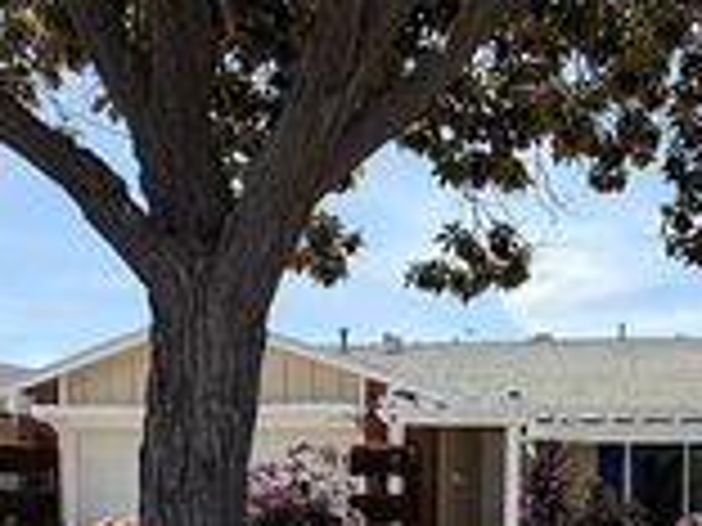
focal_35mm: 45
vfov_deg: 29.5
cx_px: 576
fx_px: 913
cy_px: 555
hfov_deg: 40.1
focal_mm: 2.22
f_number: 2.2
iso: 25
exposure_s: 1/770
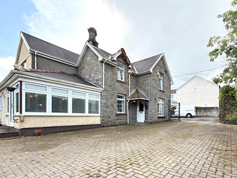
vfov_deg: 81.7
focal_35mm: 15
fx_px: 103
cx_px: 116
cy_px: 92
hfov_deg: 98.1
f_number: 2.2
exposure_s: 1/374
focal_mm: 2.22
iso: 50
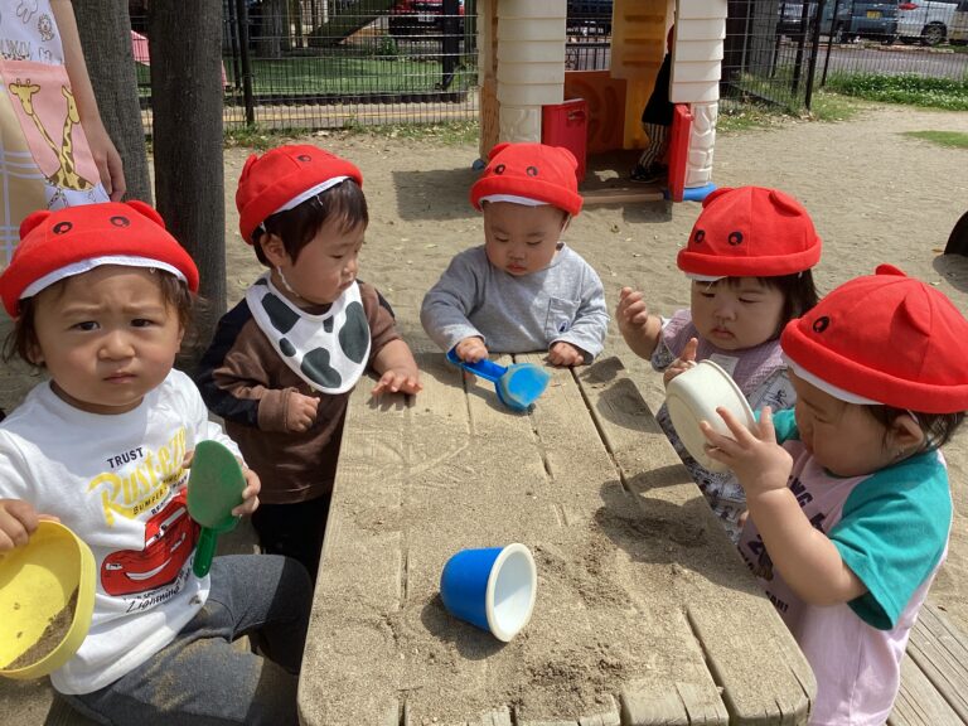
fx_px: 867
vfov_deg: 45.4
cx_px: 484
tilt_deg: -25.4
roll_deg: -1.8
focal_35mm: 31
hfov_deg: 58.4
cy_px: 363
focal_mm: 3.3
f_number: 2.4
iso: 25
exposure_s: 1/916
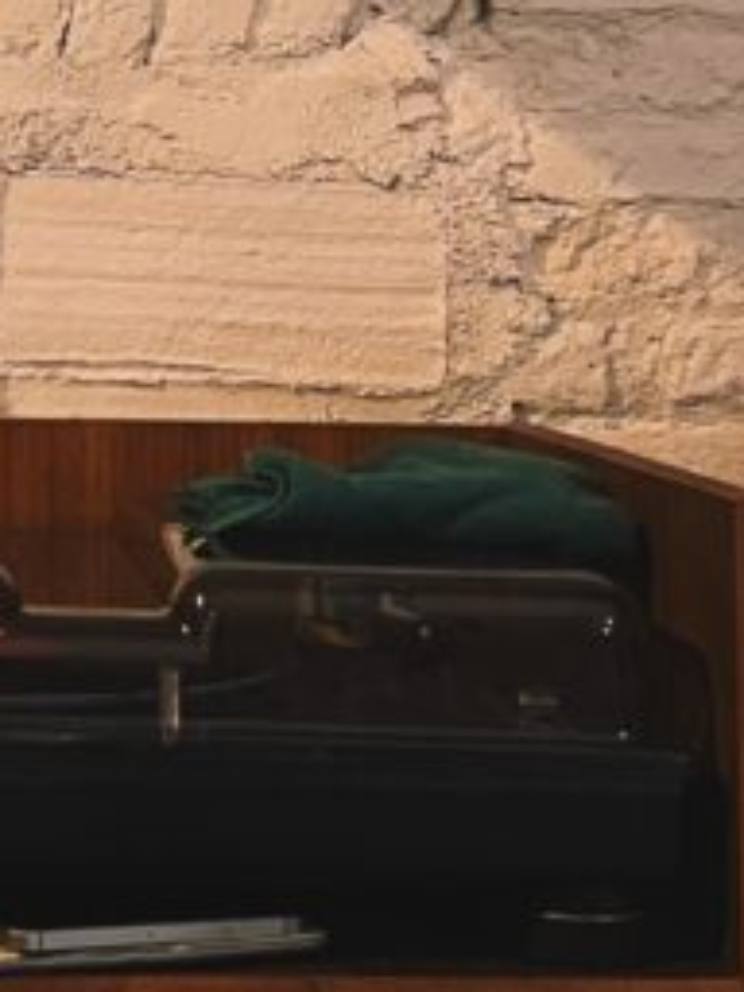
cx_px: -163
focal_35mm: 104
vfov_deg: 18.3
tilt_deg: +5.9
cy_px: -35
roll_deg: -0.4
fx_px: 2980
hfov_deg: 13.8
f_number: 1.5
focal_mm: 5.7
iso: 640
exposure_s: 1/25
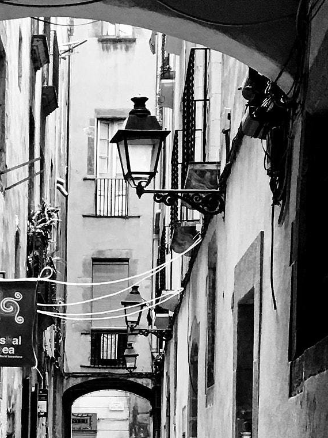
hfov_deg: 23.6
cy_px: 296
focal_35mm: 61
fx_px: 771
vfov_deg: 31.4
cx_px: 58
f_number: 2.2
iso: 64
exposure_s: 1/33
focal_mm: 4.15
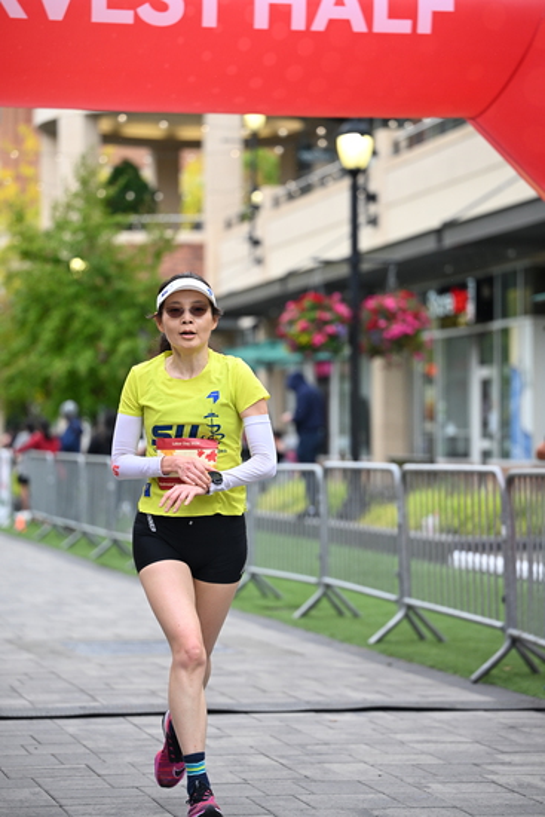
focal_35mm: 100
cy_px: 408
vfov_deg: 20.4
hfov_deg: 13.7
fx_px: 2269
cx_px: 272
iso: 1000
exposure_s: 1/1600
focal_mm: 100
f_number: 2.8
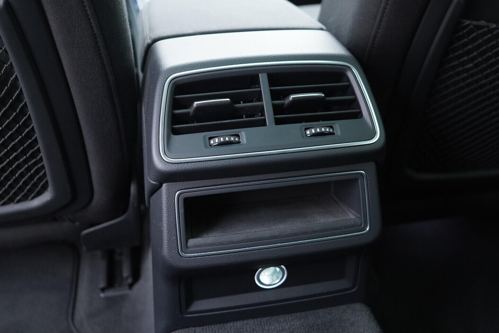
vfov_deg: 36.9
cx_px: 250
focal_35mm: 36
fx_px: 499
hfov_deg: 53.1
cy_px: 166
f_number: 2.8
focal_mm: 24
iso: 1000
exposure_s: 1/40
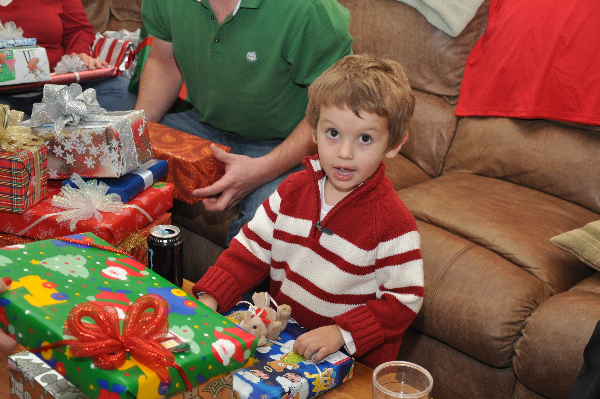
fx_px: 999
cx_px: 300
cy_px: 200
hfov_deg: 33.4
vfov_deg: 22.6
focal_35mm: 60
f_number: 4.5
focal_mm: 40
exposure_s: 1/60
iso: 800
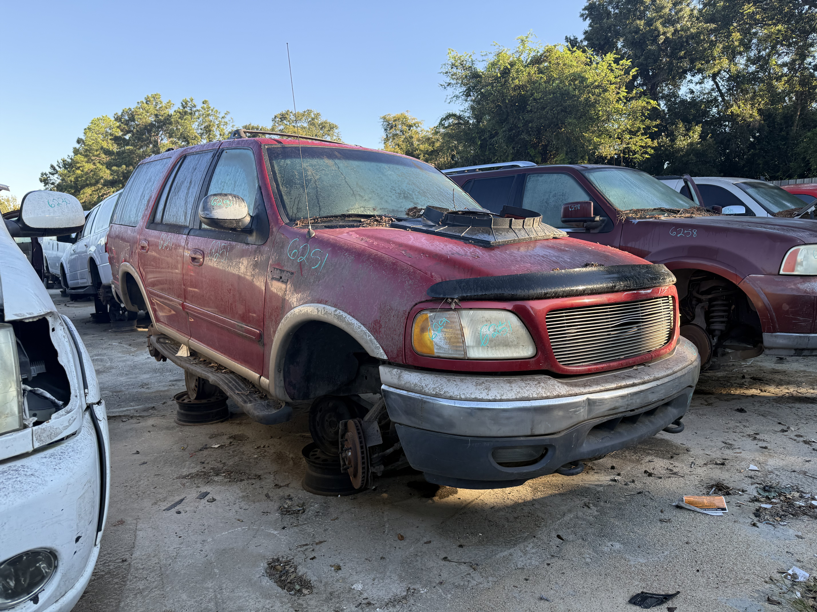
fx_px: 566
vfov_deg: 56.8
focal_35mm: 24
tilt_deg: -6.1
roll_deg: +0.1
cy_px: 306
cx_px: 408
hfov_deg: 71.6
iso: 100
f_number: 1.78
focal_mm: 6.76
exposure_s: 1/671
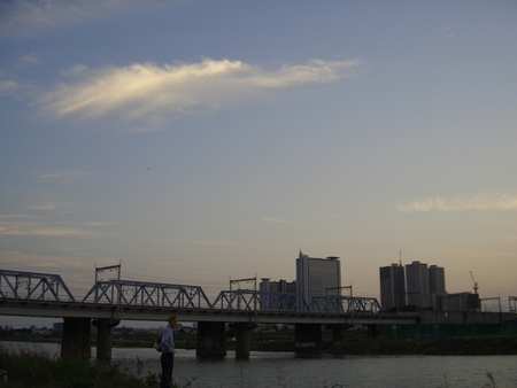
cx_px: 258
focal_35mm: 39
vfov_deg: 36.9
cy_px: 194
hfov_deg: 47.8
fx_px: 583
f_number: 2.8
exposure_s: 1/250
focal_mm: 8
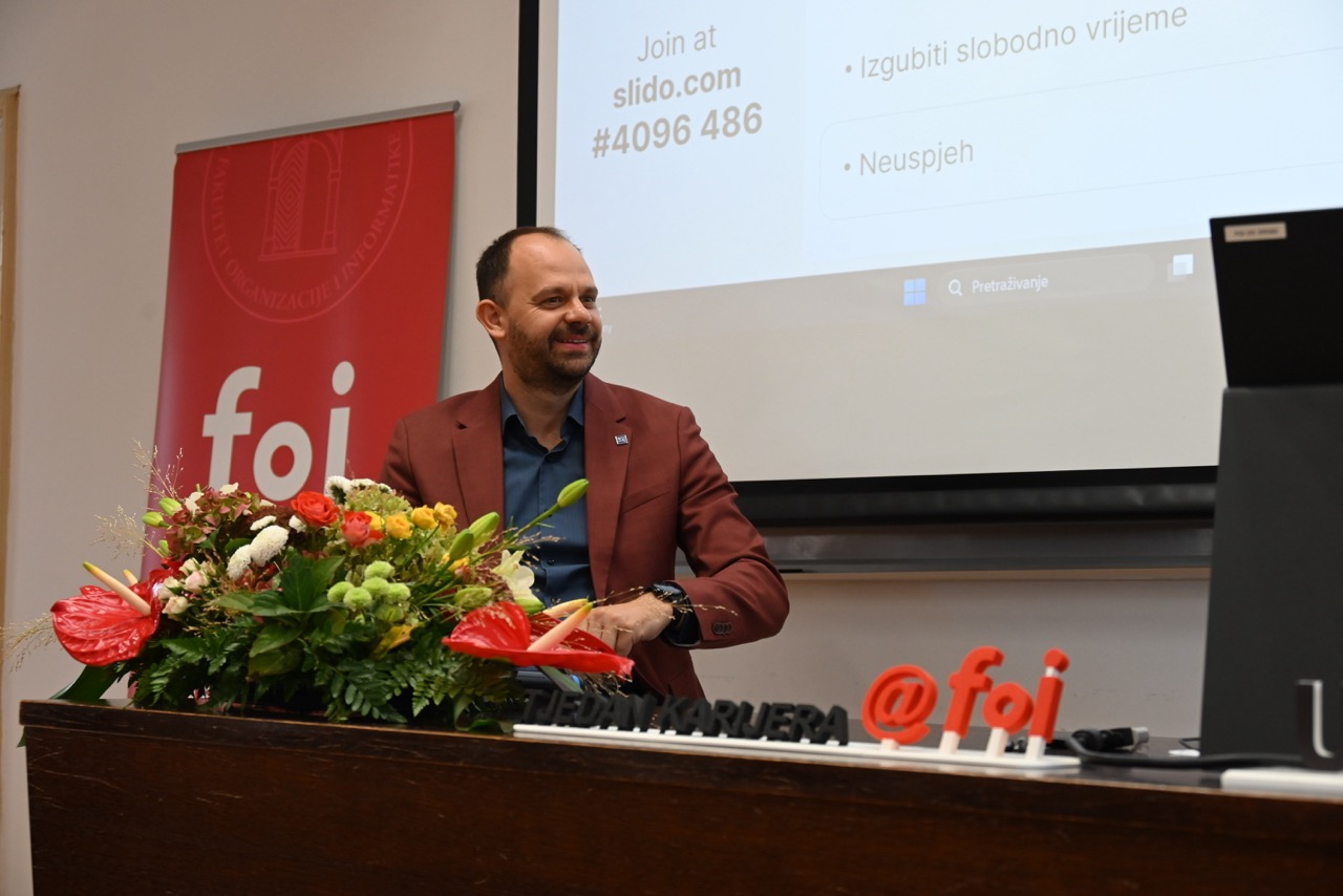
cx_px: 672
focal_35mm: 59
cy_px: 448
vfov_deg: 23.0
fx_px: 2201
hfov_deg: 33.9
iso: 1400
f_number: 6
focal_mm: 59
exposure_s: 1/125
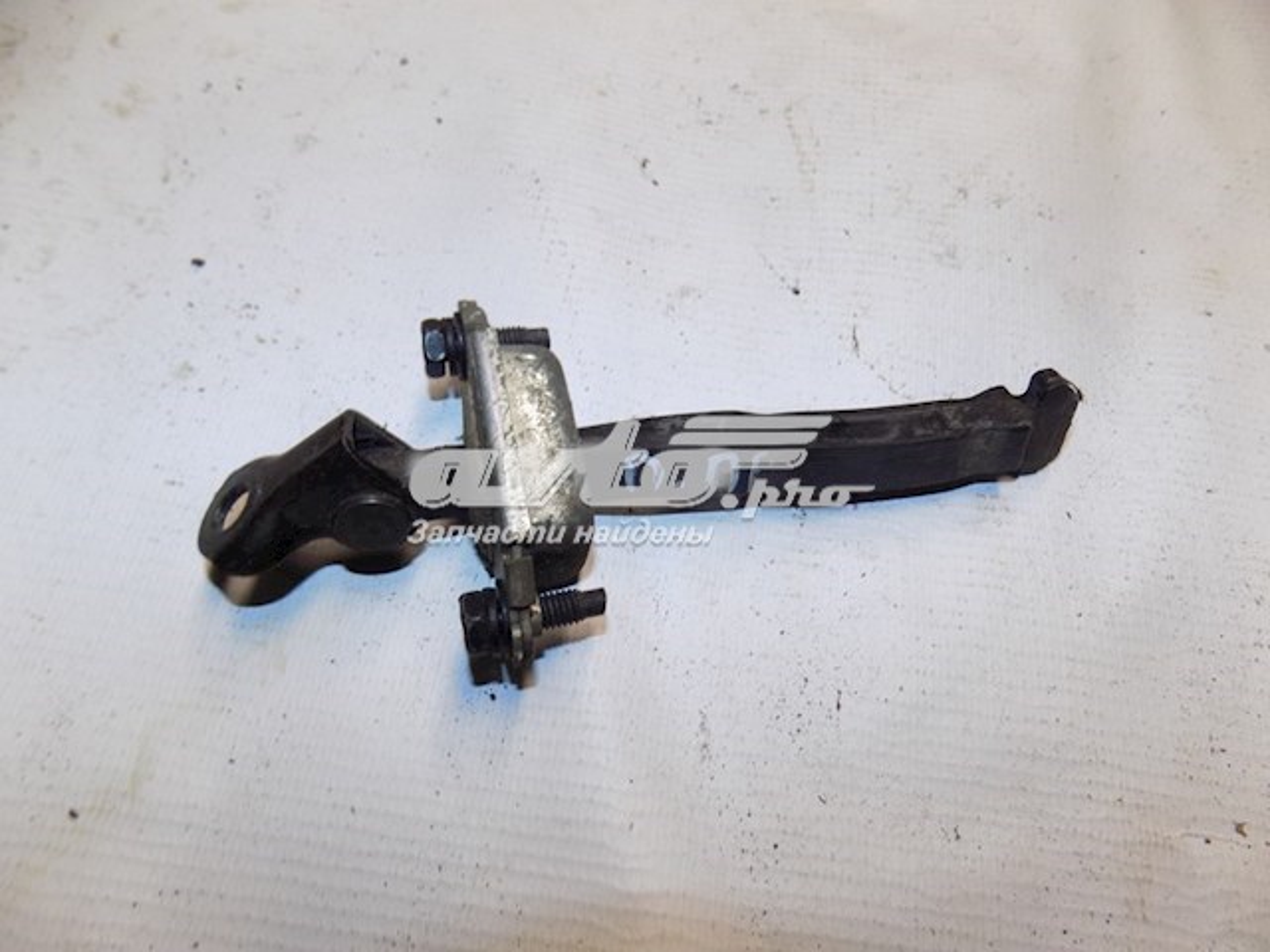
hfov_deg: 73.9
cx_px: 635
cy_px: 476
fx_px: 844
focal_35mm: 23
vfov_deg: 58.9
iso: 125
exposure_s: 1/30
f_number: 3.1
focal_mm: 4
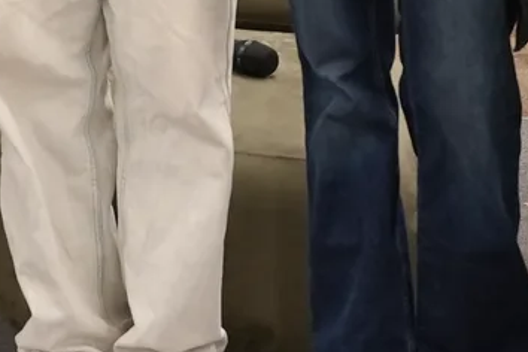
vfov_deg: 7.4
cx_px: 79
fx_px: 2610
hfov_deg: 11.5
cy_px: -336
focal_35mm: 178
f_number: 4
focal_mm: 35
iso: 2500
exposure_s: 1/160
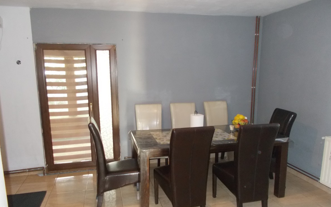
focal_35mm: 28
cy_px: 117
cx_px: 166
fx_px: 253
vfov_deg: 44.4
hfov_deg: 66.5
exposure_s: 1/25
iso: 360
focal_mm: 4.6
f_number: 3.2
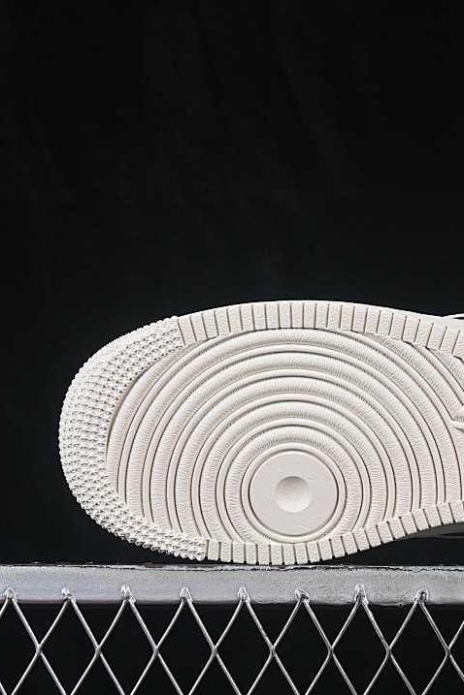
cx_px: 438
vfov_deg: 18.1
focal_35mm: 113
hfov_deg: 12.0
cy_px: 348
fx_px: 2184
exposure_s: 1/80
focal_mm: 50
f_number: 8
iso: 160
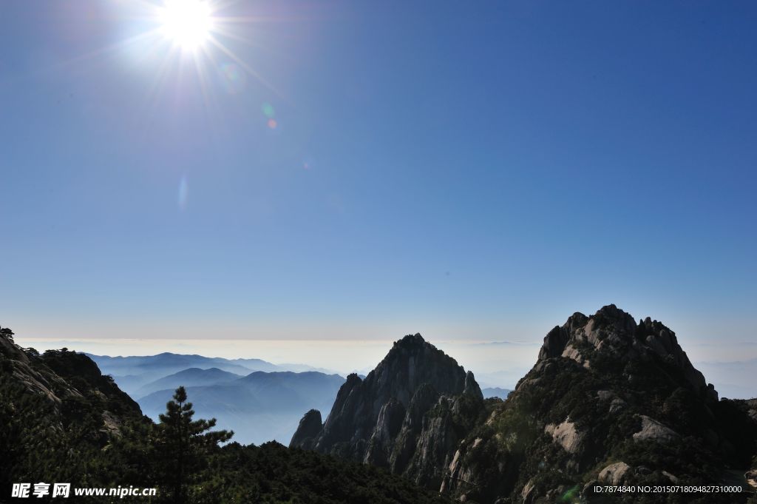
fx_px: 504
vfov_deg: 53.1
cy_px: 252
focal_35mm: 24
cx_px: 378
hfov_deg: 73.8
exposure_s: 1/640
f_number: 14
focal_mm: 24
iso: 200
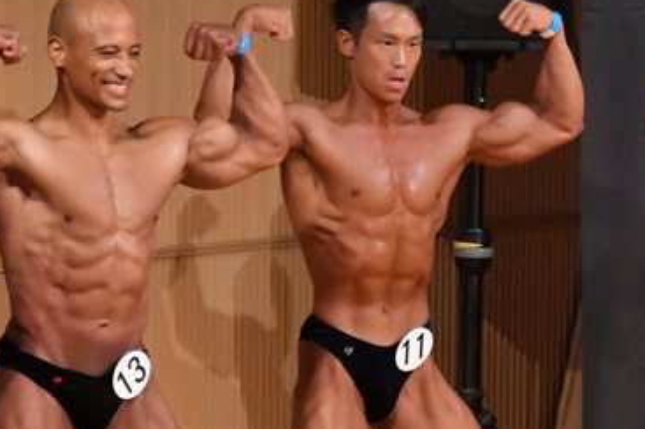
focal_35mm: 634
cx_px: 588
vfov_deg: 2.2
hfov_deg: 3.3
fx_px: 11349
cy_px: 345
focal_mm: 200
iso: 11400
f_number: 5.6
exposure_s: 1/400
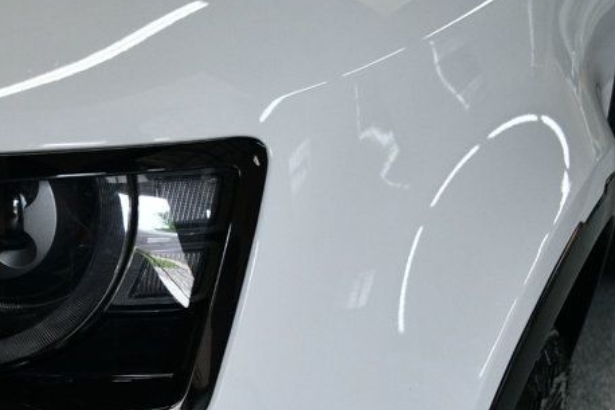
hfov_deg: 25.3
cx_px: -9
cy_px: 442
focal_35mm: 76
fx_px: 1298
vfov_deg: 17.4
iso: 800
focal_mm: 23
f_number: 3.8
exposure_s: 1/200
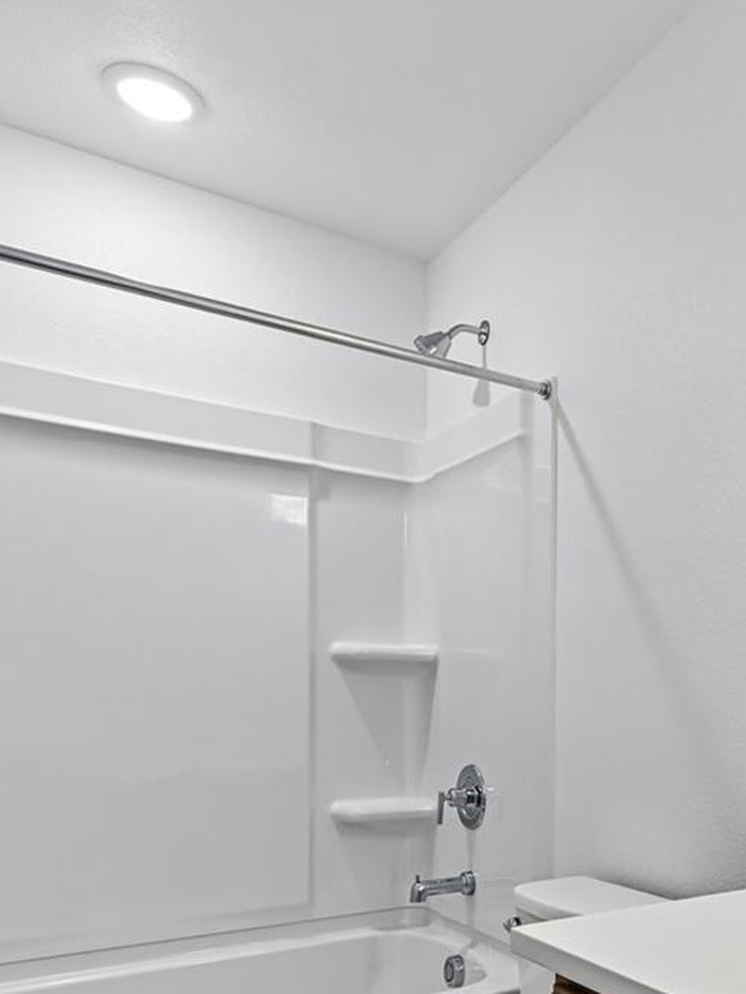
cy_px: 697
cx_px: 712
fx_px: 919
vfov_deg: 55.1
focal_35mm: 32
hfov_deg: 39.9
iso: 280
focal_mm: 14
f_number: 11
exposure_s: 1/15
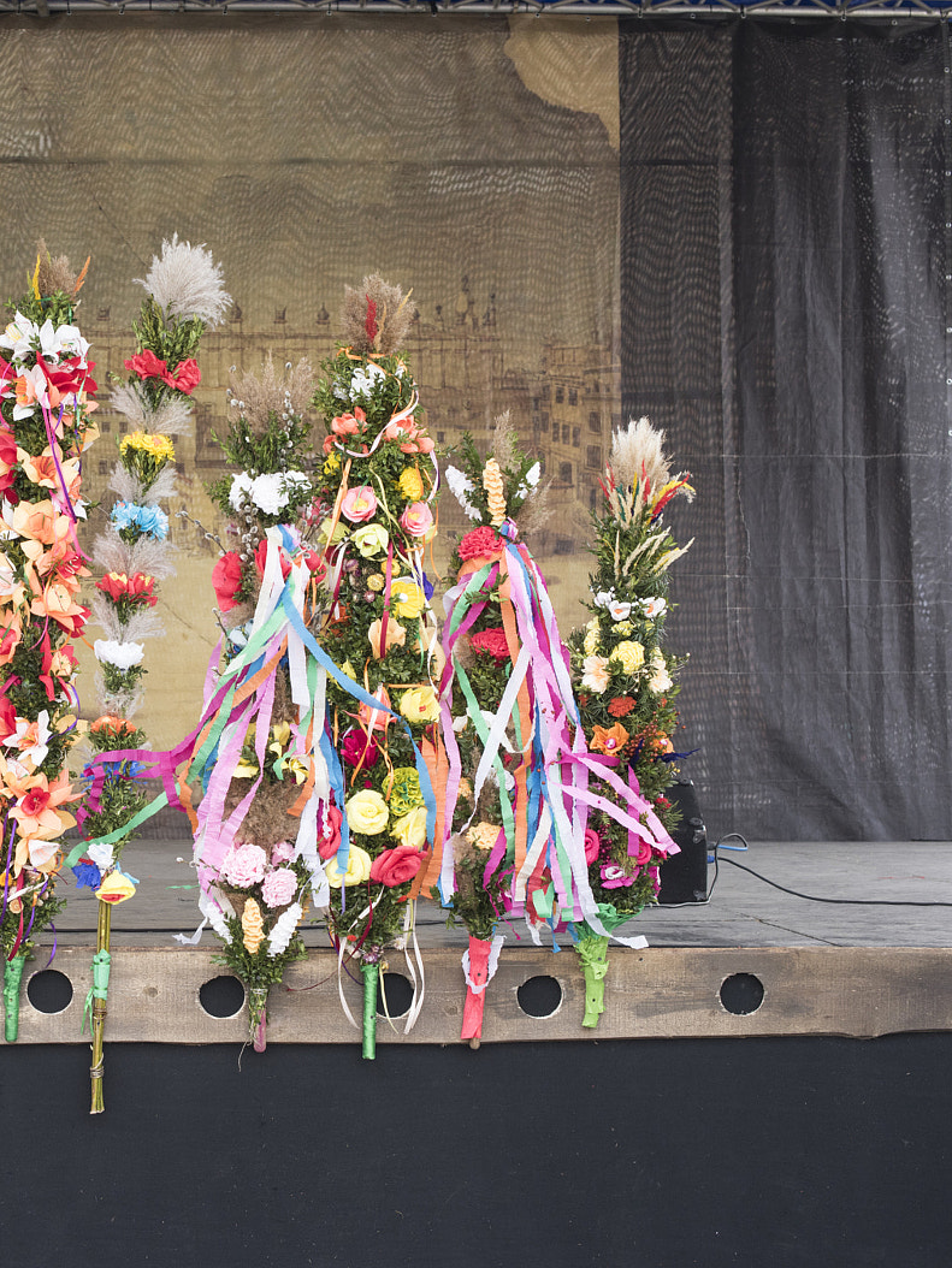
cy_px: 640
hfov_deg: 19.8
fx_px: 2676
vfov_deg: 26.7
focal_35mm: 73
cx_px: 125
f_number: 8
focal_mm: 50
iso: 400
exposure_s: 1/125
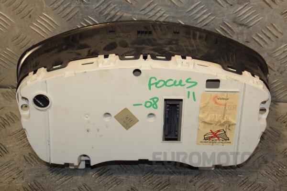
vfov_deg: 20.2
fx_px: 538
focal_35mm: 68
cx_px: 144
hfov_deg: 29.9
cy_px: 96
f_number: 9
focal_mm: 45
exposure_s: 1/200
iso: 800
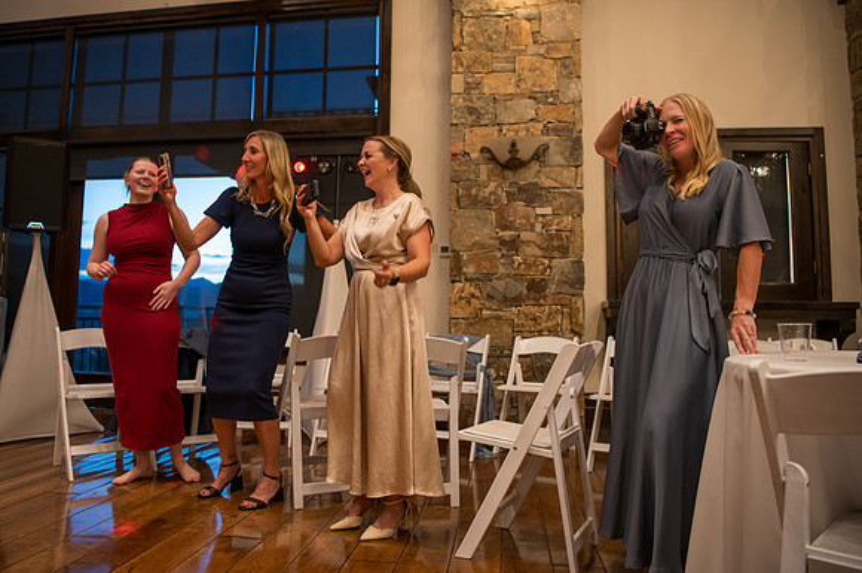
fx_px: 649
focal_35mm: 27
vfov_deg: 47.7
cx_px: 388
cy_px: 268
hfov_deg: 67.0
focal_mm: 24
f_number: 2.8
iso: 3200
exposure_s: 1/100
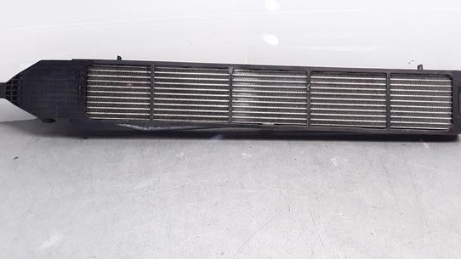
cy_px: 100
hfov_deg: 55.3
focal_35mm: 36
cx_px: 242
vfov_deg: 32.7
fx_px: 440
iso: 100
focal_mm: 2.91
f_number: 1.9
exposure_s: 1/100
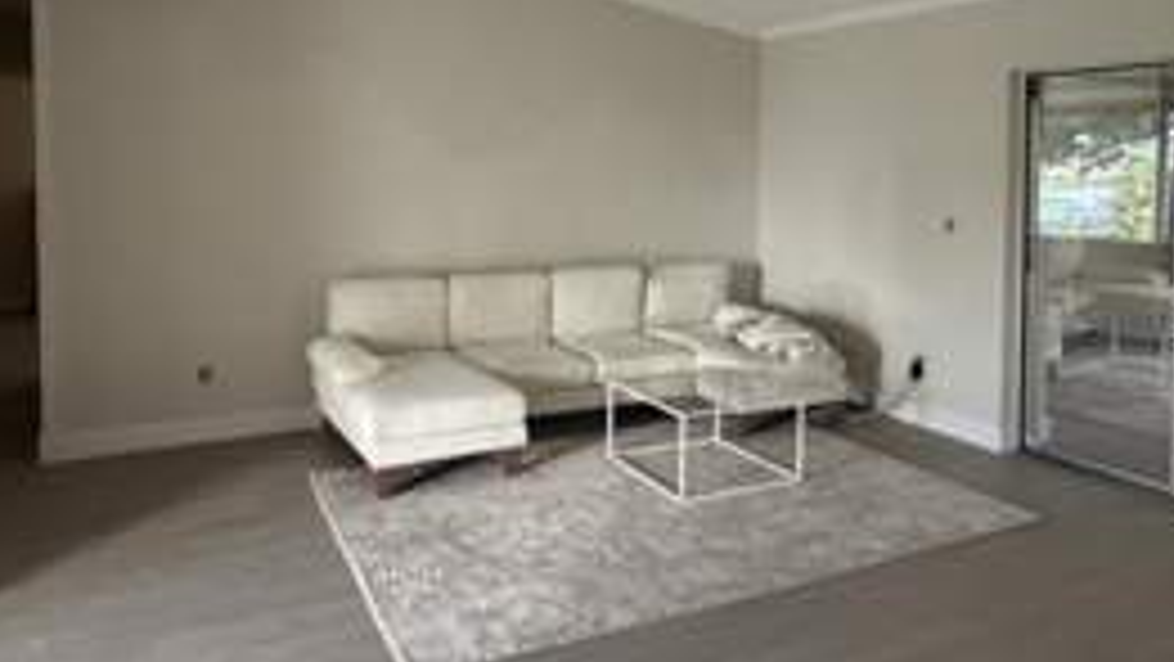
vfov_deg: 40.6
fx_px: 872
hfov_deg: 67.9
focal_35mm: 28
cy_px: 187
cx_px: 558
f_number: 2.2
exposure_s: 1/60
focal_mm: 2.22
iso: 500
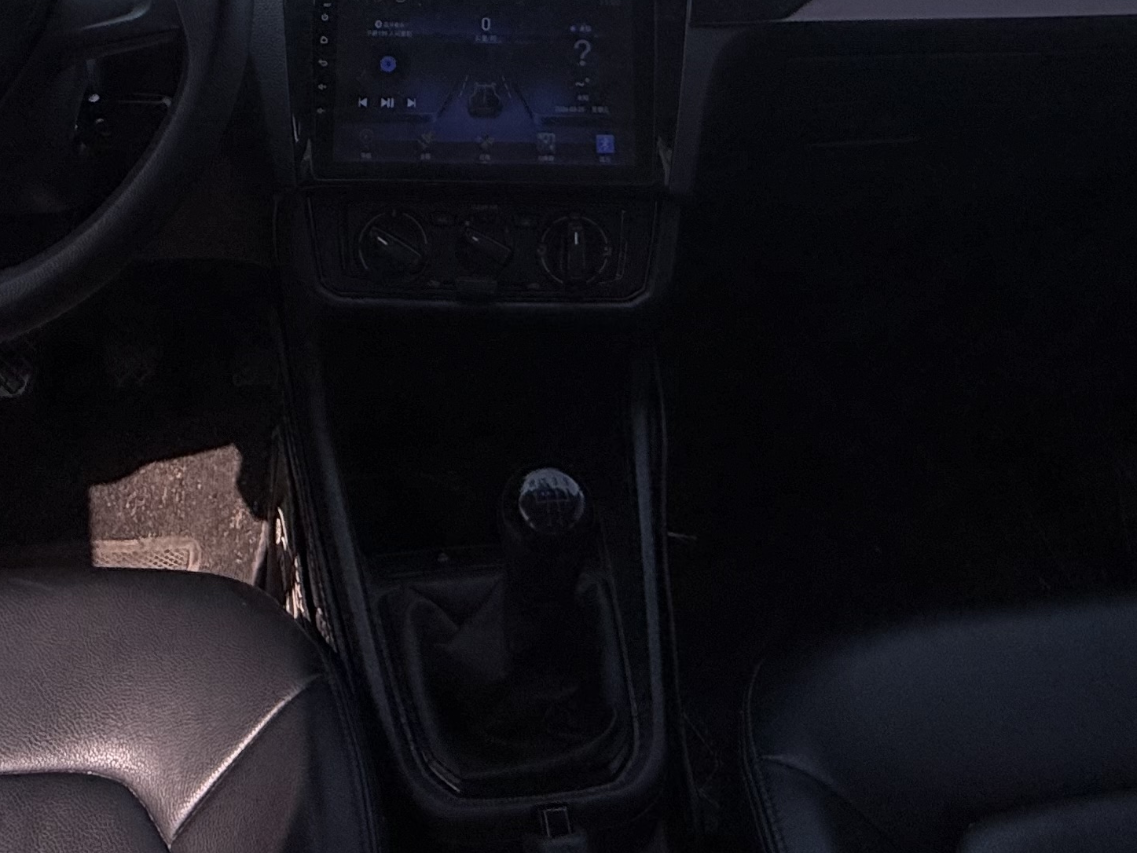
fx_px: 1281
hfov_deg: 47.6
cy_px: -89
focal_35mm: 39
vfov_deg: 32.4
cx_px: 460
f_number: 2.2
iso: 50
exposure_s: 1/1259
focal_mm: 2.22
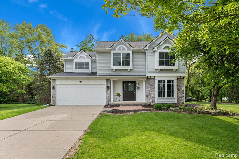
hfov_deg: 73.8
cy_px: 80
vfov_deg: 53.1
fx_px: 159
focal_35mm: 24
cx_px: 120
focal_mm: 24
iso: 100
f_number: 9
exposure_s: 1/100
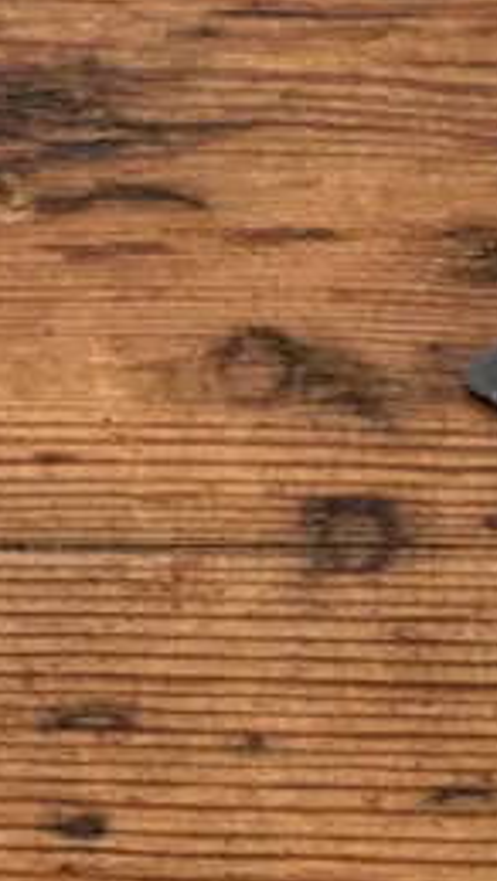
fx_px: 4842
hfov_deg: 5.7
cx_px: 1069
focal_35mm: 207
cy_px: 609
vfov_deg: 10.4
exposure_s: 1/121
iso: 64
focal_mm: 6.76
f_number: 1.78
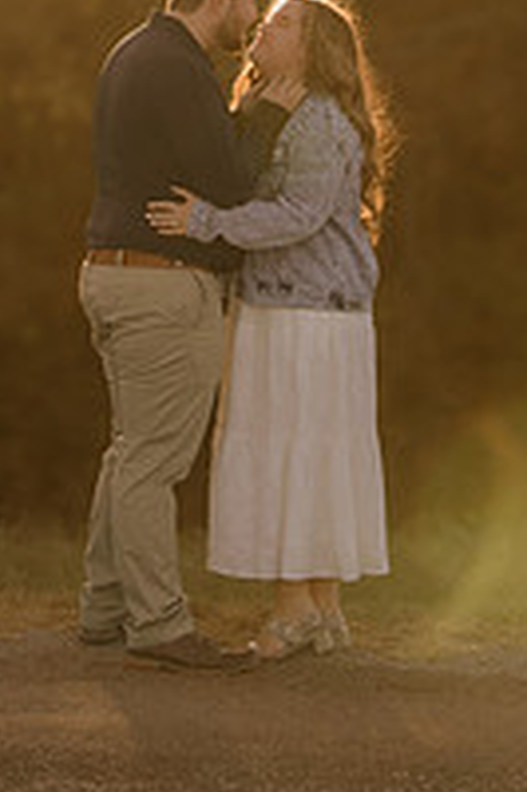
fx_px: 4201
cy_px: -79
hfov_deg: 7.2
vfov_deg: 10.6
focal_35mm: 191
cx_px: 145
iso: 50
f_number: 1.4
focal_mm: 85
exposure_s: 1/1000
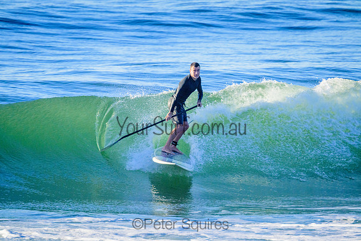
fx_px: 8024
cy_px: 120
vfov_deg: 1.7
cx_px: 180
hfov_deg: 2.6
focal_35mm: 800
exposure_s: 1/2000
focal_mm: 800
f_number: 11
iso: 2000
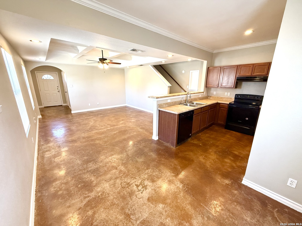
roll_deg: -0.6
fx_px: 122
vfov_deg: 85.7
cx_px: 151
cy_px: 113
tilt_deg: -14.2
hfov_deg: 102.1
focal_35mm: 14
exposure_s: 1/60
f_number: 2.2
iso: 200
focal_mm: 2.22
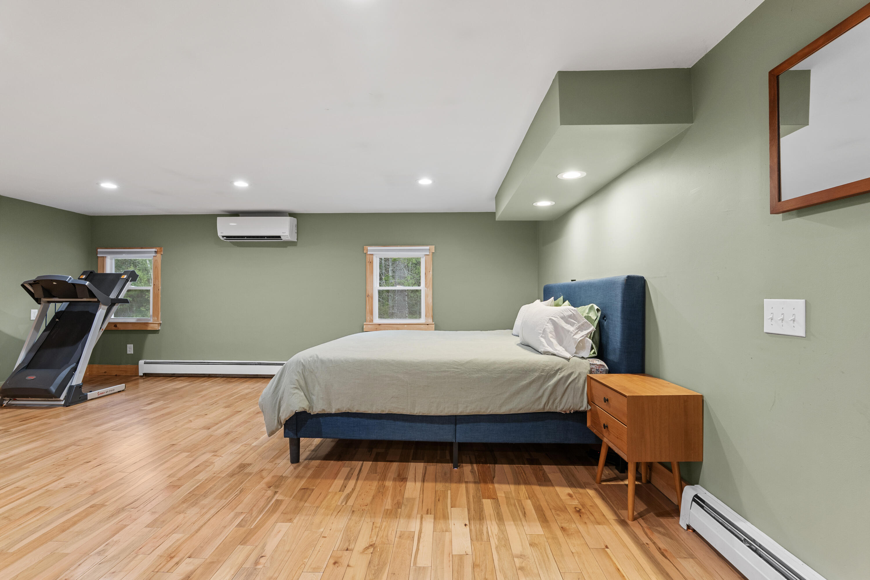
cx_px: 435
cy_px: 290
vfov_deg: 73.7
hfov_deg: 96.7
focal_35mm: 16
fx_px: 387
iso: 640
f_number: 8
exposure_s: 1/4
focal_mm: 16
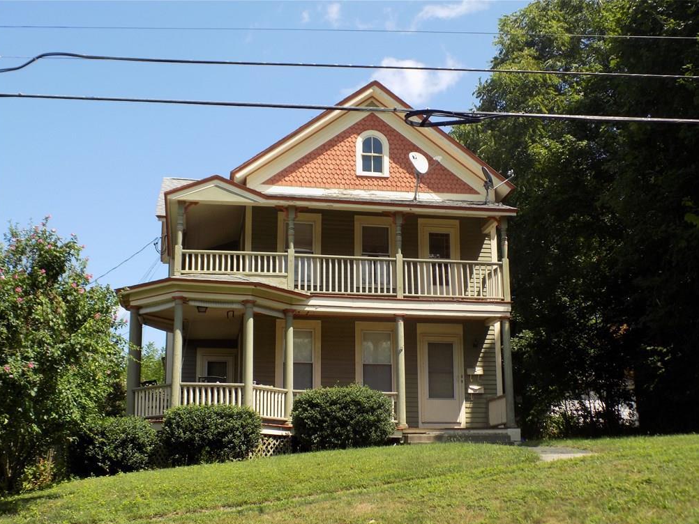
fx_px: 949
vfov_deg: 30.9
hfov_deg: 40.4
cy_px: 267
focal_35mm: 47
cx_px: 350
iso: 80
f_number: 3.7
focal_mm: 8.1
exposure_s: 1/400
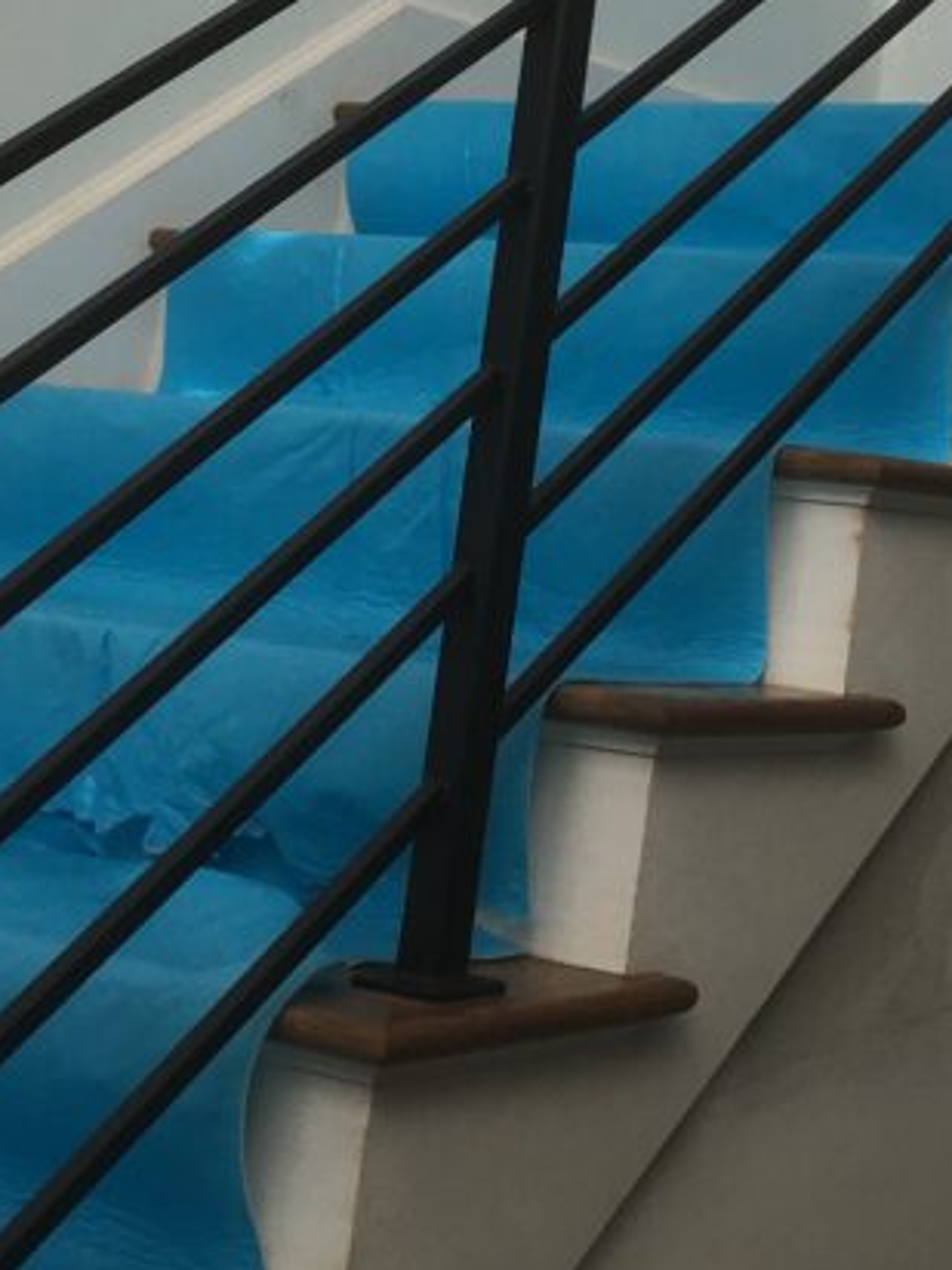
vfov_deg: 25.1
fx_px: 2640
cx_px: 1007
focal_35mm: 72
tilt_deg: +14.2
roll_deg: -5.9
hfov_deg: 19.7
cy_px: -129
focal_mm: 4.15
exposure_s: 1/382
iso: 25
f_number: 2.2
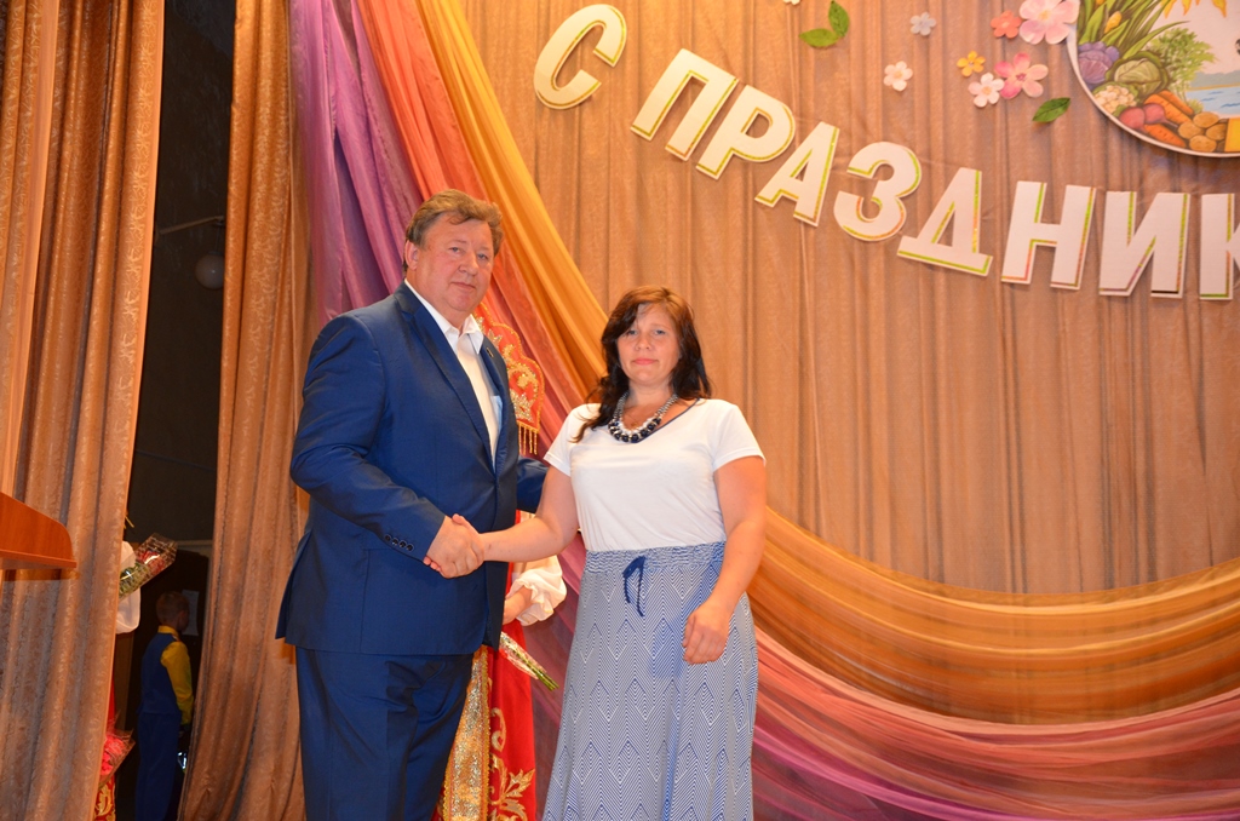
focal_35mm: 45
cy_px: 410
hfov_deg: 43.7
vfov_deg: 29.7
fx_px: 1547
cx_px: 620
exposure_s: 1/60
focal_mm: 30
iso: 1100
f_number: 4.2
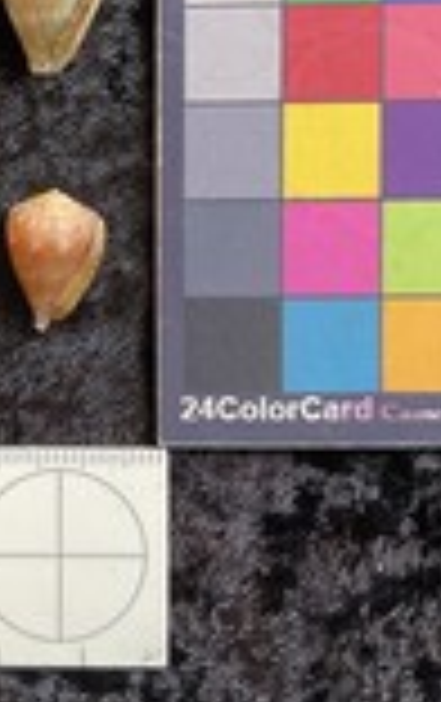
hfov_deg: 17.9
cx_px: -112
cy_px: 191
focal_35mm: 69
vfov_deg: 29.4
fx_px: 1322
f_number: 1.8
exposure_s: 1/120
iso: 64
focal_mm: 3
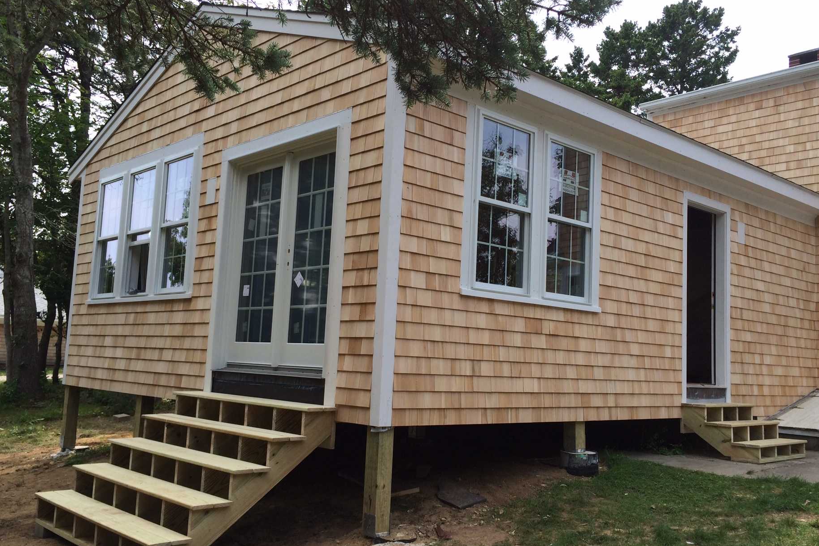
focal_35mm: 35
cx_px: 437
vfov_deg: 37.8
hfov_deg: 54.4
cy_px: 278
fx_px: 796
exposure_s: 1/855
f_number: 2.2
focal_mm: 4.12
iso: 32
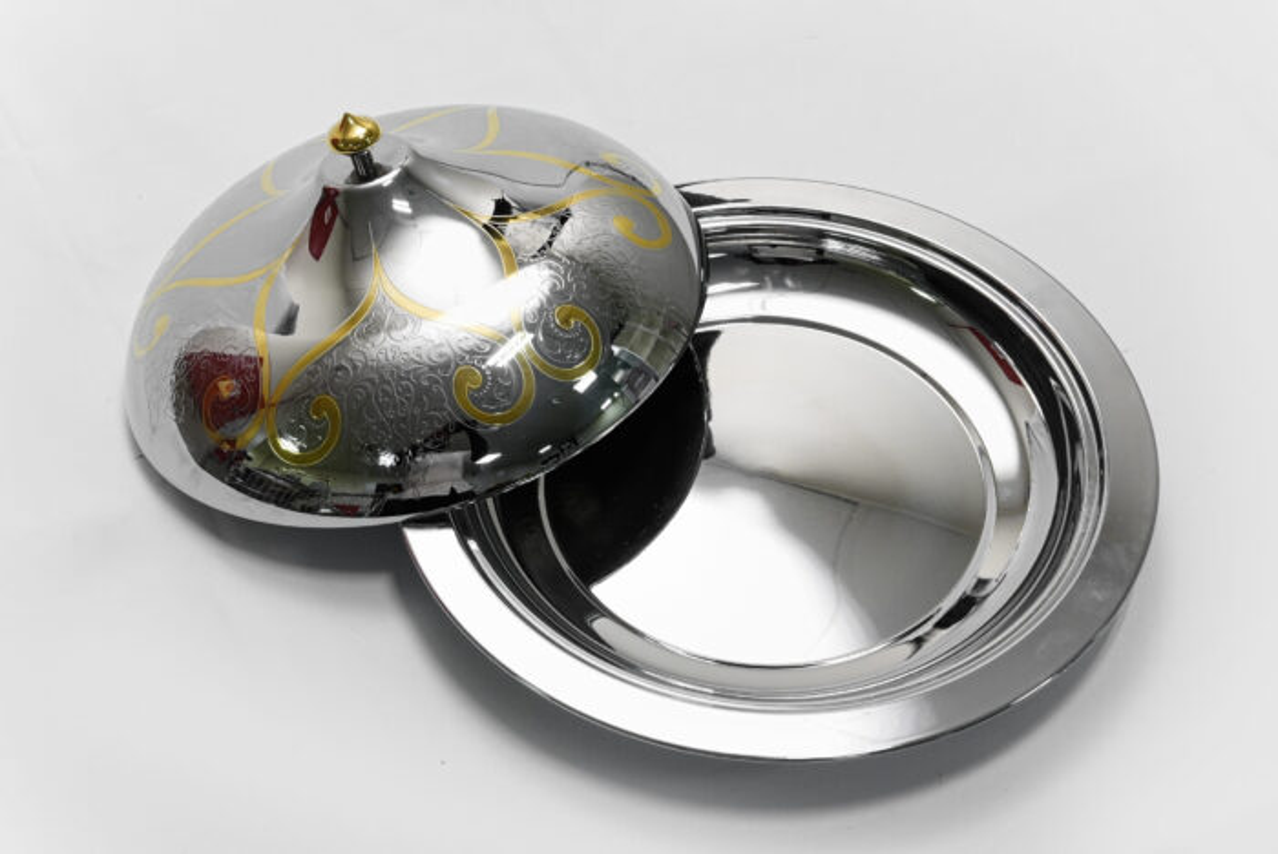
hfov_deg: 39.6
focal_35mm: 50
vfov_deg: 27.0
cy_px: 427
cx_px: 639
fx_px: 1776
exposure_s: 1/100
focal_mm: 50
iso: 3200
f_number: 13
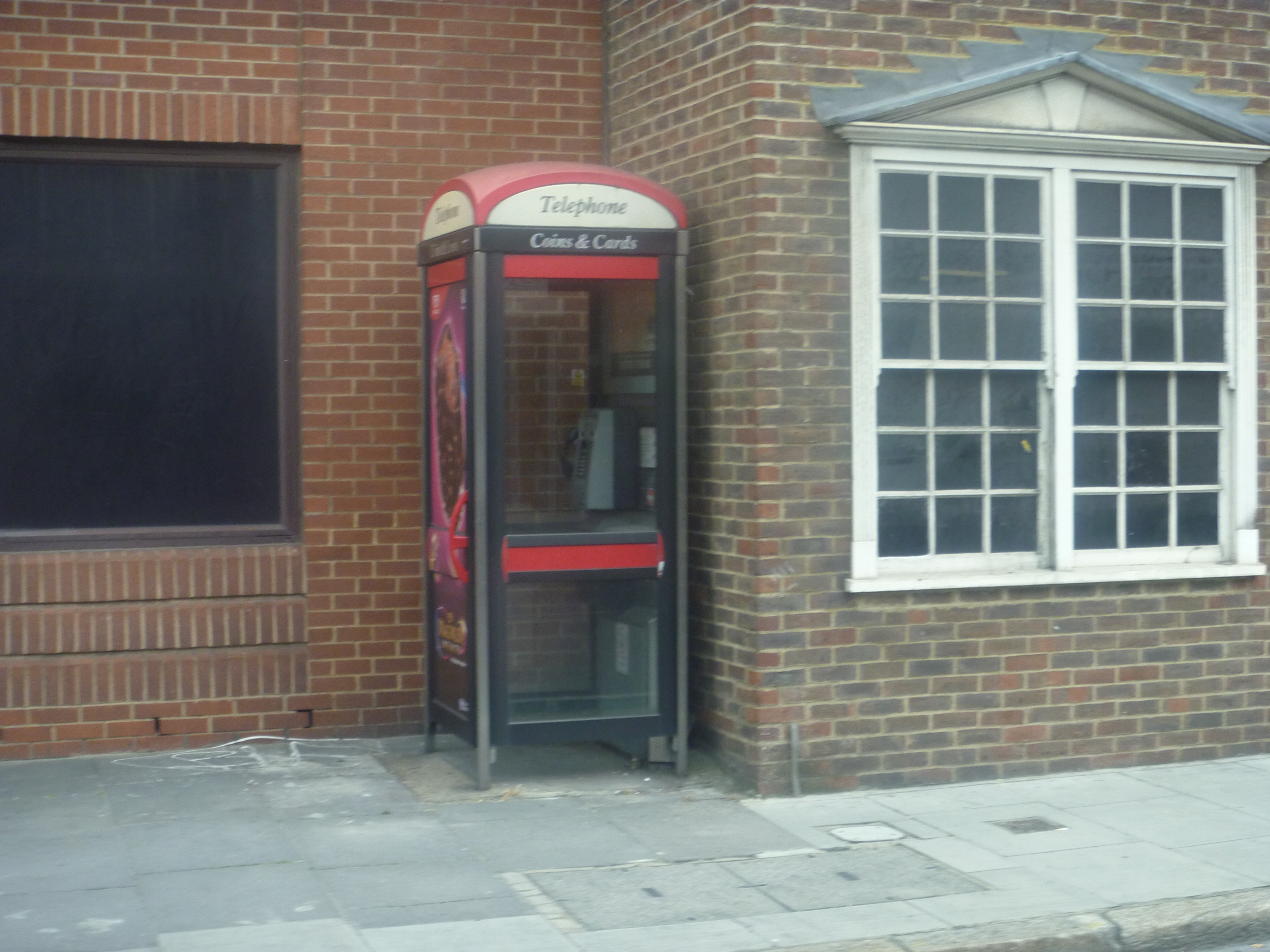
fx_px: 2128
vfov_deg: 25.2
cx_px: 635
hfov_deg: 33.2
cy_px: 476
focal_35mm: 58
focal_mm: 10.3
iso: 160
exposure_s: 1/40
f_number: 3.9
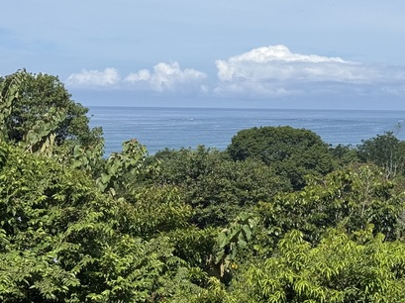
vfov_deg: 15.7
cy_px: 128
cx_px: 295
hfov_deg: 20.7
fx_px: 1099
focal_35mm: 94
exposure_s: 1/7874
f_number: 1.78
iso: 80
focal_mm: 6.76
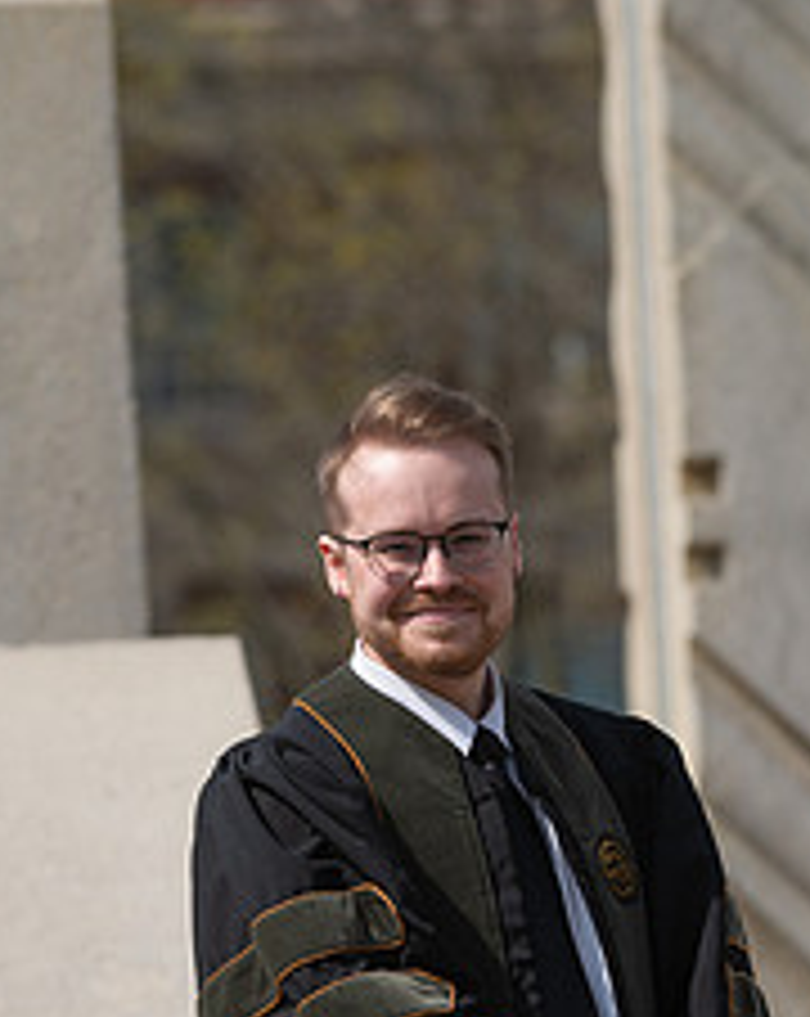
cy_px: 860
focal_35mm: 374
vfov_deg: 5.2
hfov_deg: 4.1
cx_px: 394
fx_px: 11238
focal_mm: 200
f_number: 4.5
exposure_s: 1/800
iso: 125
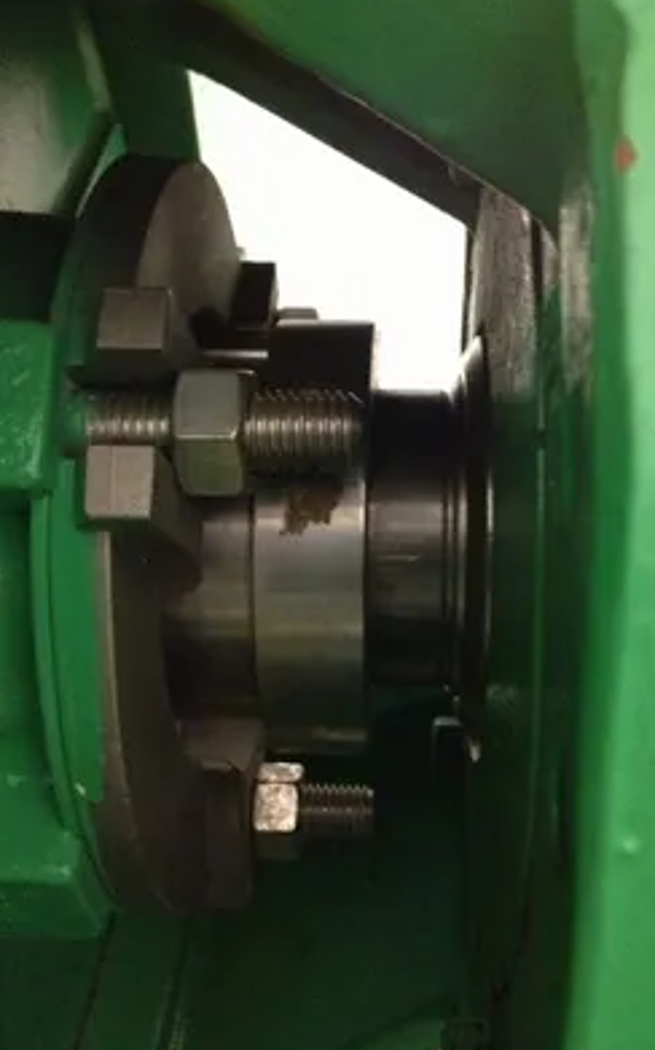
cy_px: 521
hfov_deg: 33.5
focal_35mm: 38
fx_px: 1087
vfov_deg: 51.6
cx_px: 338
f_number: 2.4
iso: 800
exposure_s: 1/15
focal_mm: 4.28
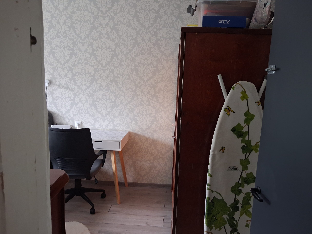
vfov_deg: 51.4
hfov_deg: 65.3
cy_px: 117
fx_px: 243
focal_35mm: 27
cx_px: 156
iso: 500
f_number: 1.8
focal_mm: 4
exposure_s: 1/25
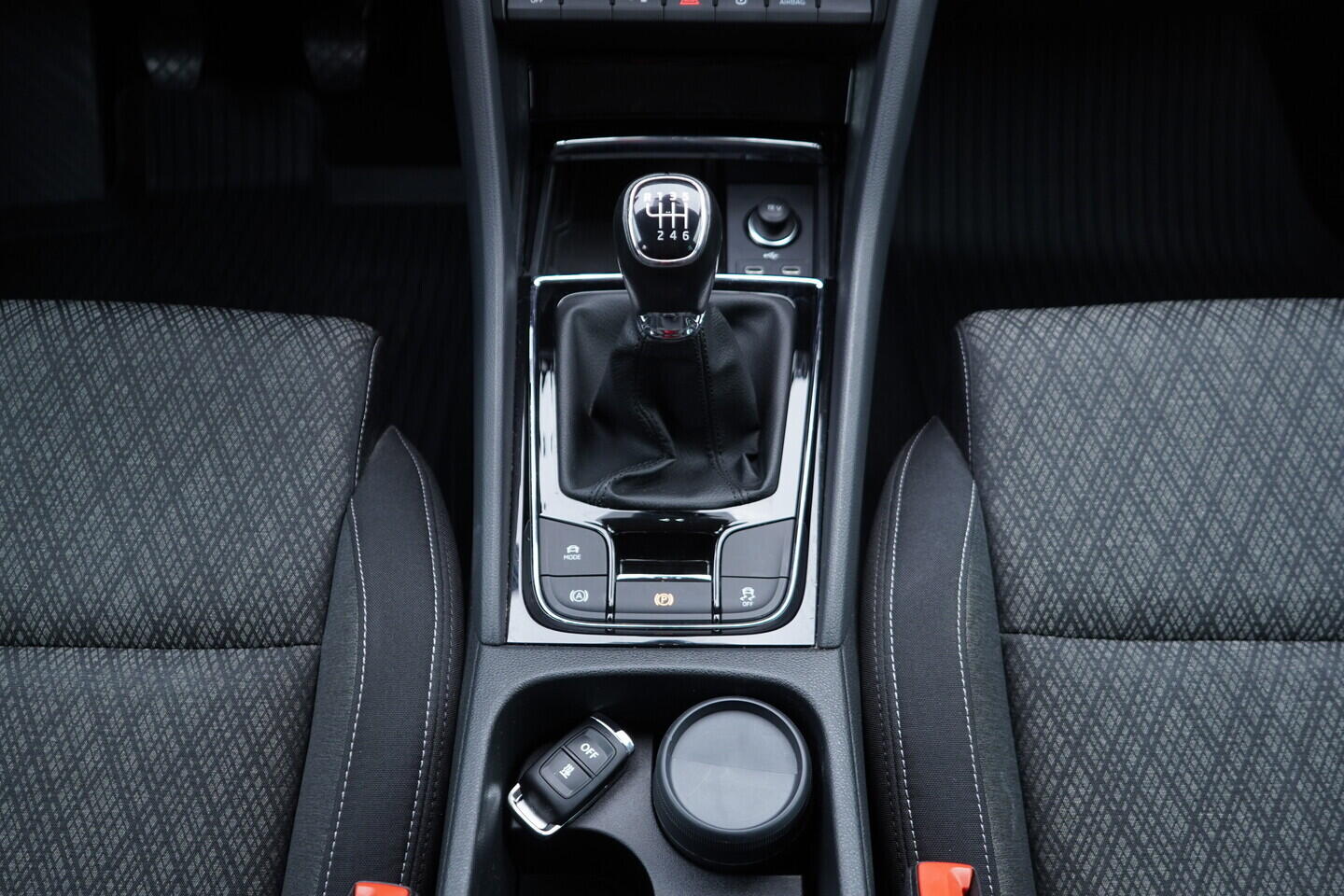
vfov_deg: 36.9
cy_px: 448
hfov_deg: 53.1
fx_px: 1344
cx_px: 672
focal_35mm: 36
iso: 320
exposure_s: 1/40
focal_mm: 24
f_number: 2.8
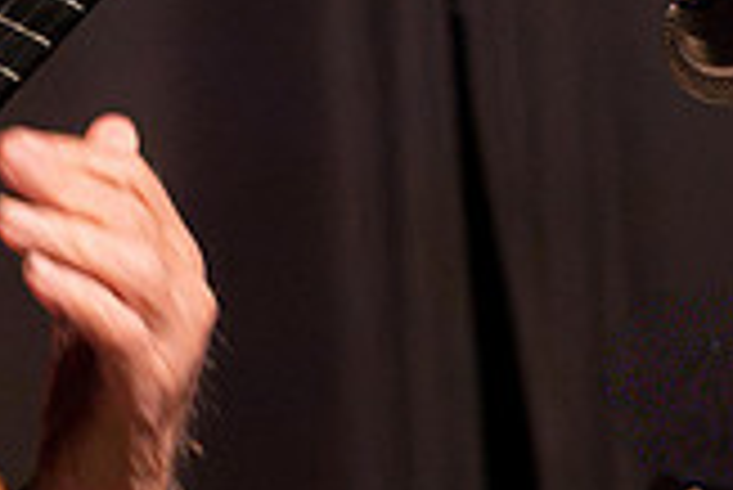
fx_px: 10515
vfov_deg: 2.7
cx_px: -475
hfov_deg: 4.0
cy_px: 111
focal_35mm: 516
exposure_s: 1/160
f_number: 6.3
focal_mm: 132
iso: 8000
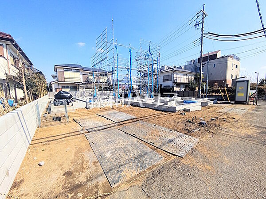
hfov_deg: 102.1
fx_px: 108
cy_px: 100
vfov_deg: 85.7
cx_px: 133
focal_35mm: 14
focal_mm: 1.83
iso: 47
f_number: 2.2
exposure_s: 1/1718
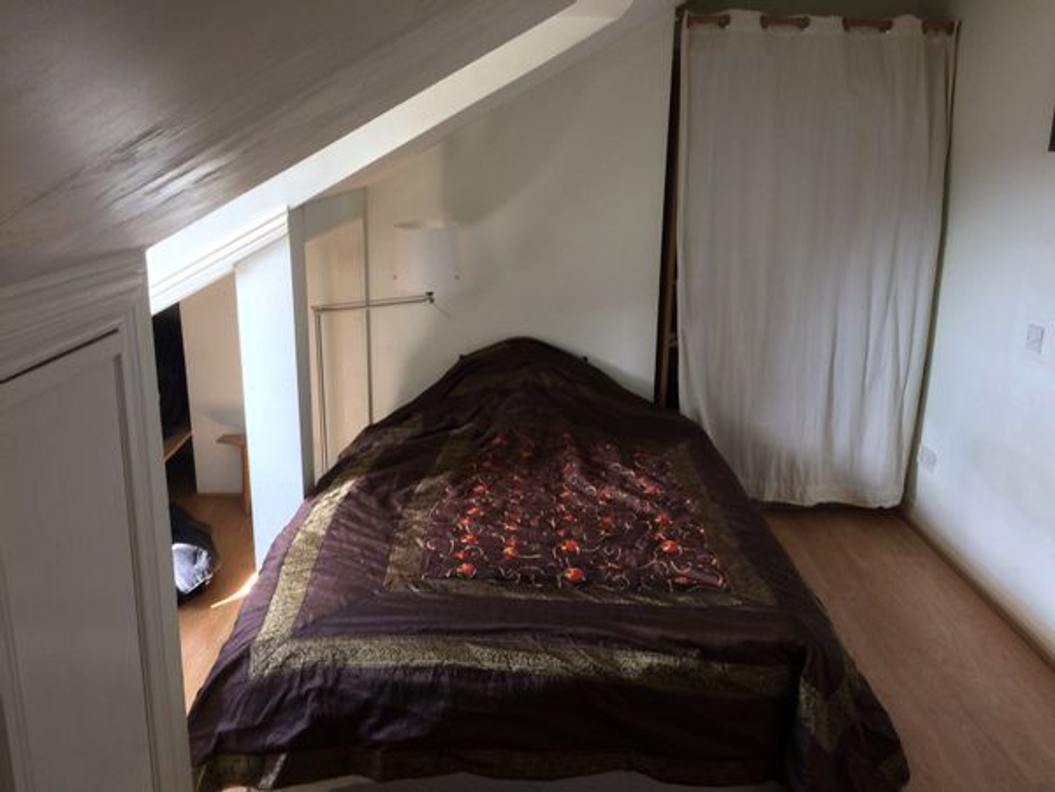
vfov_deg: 48.2
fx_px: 884
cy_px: 396
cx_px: 528
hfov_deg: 61.7
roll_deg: -0.5
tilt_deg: -15.1
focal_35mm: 29
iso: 64
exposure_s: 1/33
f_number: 2.2
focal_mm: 4.15
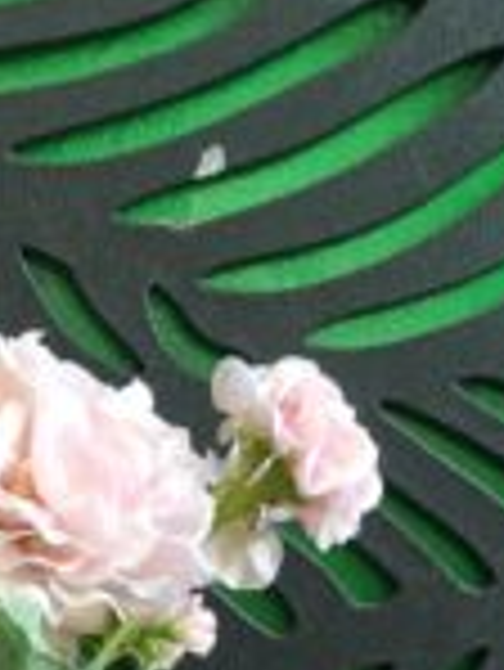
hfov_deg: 20.5
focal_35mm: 68
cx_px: -63
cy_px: 776
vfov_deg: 25.9
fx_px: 1318
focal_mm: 4.15
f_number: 2.2
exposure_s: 1/33
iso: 25
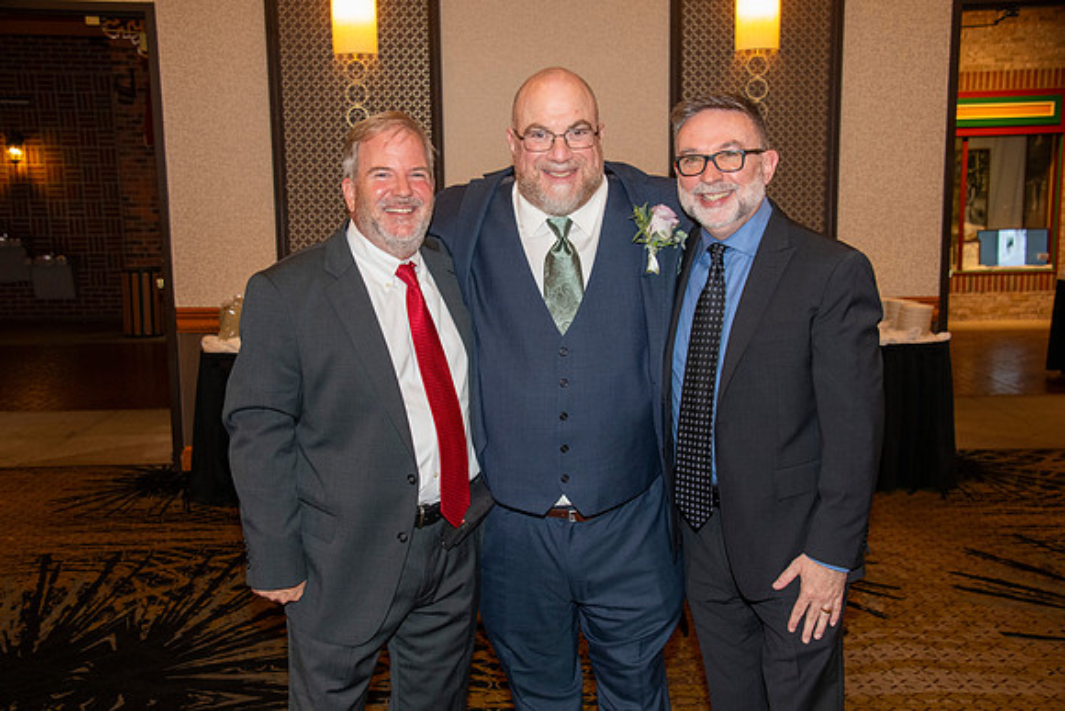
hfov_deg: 44.5
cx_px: 532
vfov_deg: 30.5
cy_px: 356
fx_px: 1302
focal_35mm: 44
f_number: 5.6
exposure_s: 1/60
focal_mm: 44
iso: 2000
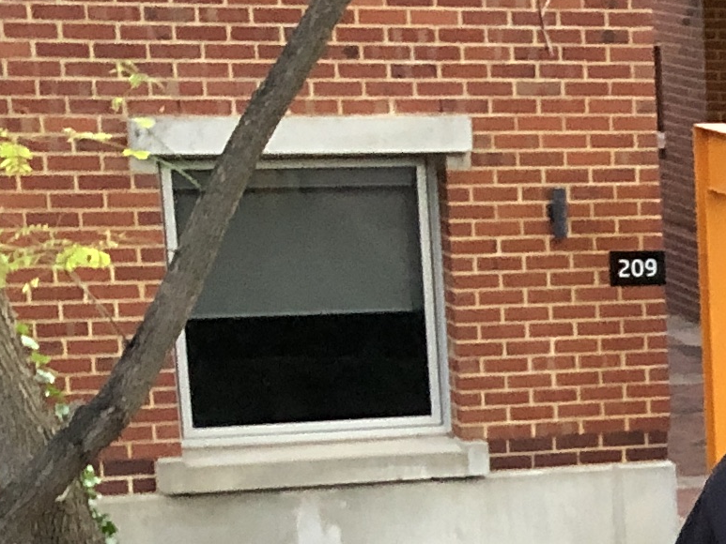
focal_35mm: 146
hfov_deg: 11.7
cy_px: 852
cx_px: 1568
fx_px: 3063
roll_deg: -1.9
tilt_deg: -17.6
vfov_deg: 9.8
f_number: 1.8
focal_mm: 4
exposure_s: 1/14
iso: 100
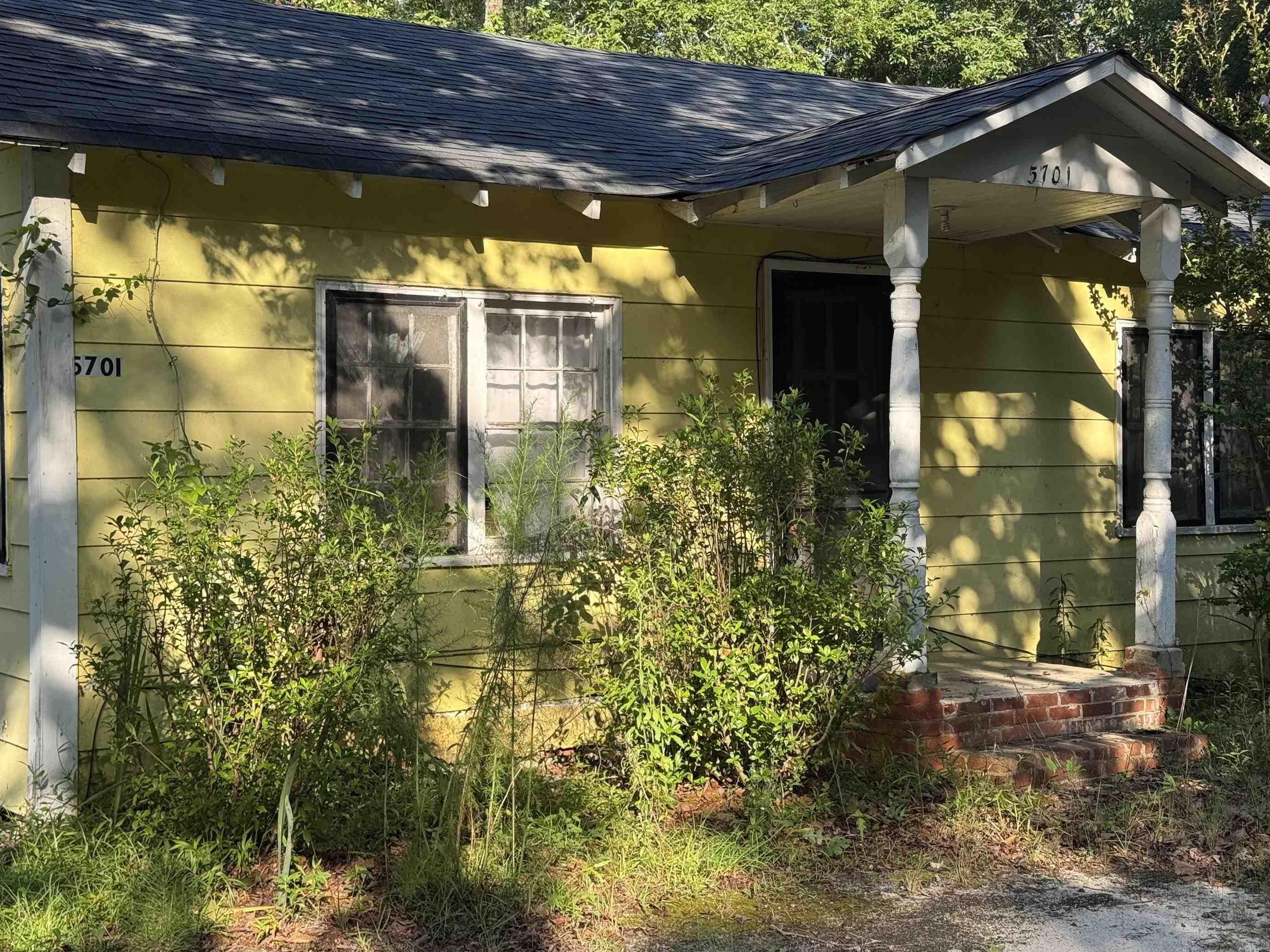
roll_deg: -0.1
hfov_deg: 36.2
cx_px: 674
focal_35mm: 53
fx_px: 1945
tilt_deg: +0.0
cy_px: 438
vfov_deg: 27.5
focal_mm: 6.76
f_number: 1.78
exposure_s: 1/812
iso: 64
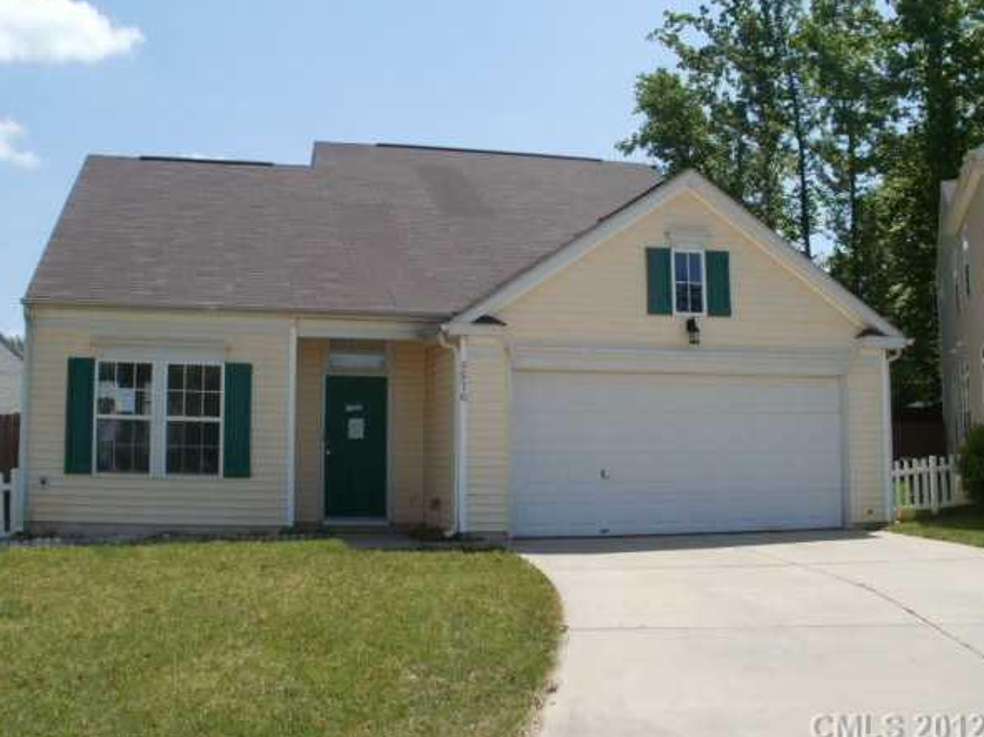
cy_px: 348
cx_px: 463
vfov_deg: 36.8
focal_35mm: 39
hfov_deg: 47.8
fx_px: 1108
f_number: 5.6
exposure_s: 1/500
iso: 100
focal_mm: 6.3
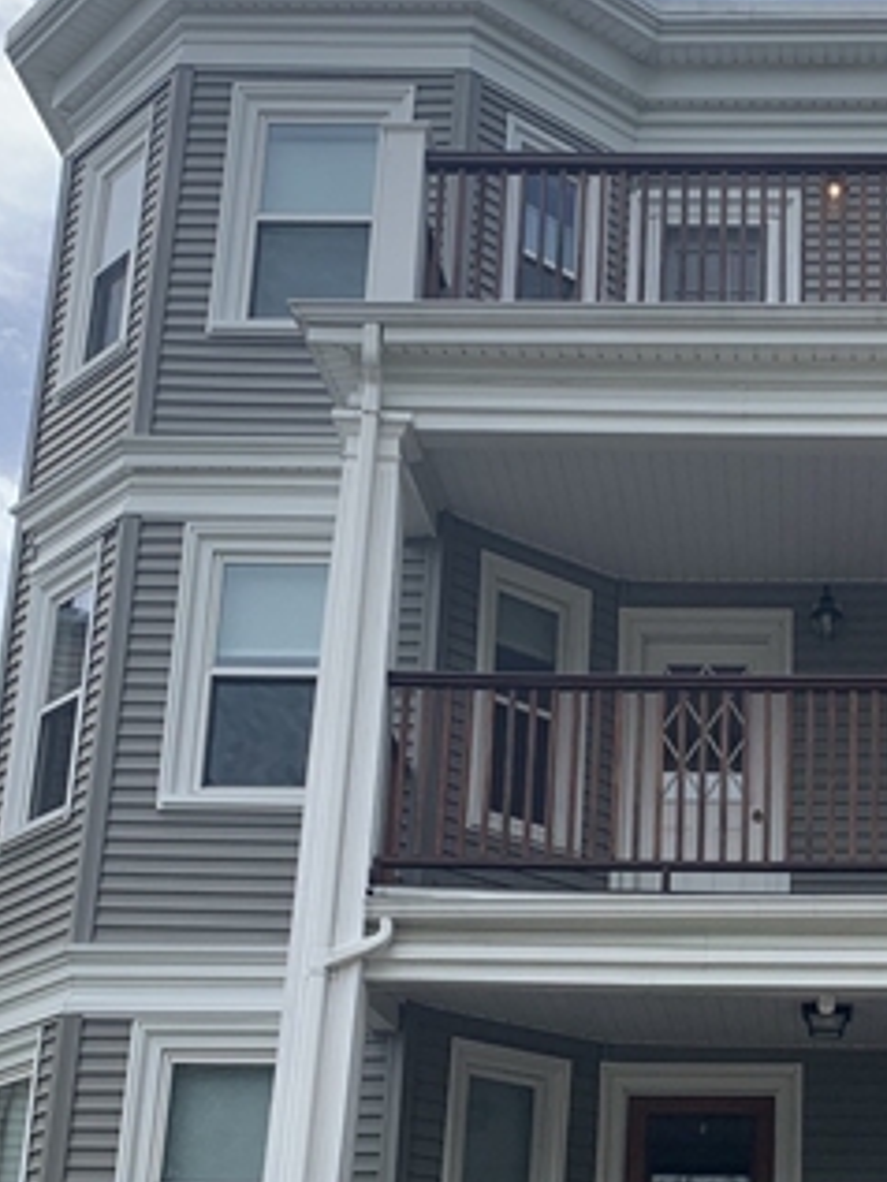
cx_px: 771
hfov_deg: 22.8
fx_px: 2151
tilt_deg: +16.6
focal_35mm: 63
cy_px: 947
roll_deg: -1.0
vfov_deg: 30.0
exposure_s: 1/2114
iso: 25
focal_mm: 4.25
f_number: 1.8
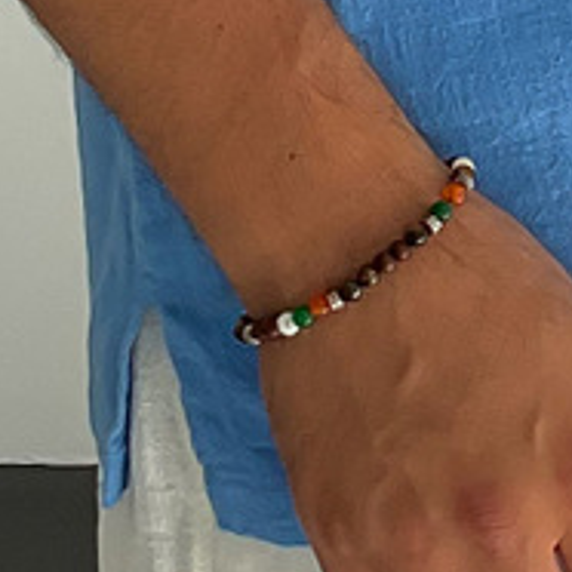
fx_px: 4113
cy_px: 141
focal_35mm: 220
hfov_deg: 7.9
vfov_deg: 7.9
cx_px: 713
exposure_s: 1/480
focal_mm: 3
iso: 16
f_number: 1.8
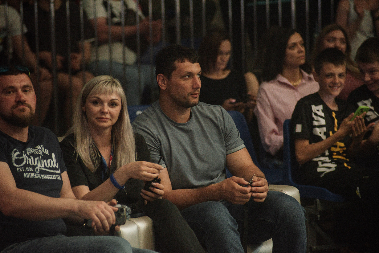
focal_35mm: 170
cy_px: 126
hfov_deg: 12.1
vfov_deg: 8.1
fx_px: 1790
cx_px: 190
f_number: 4
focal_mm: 170
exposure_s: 1/250
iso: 2000
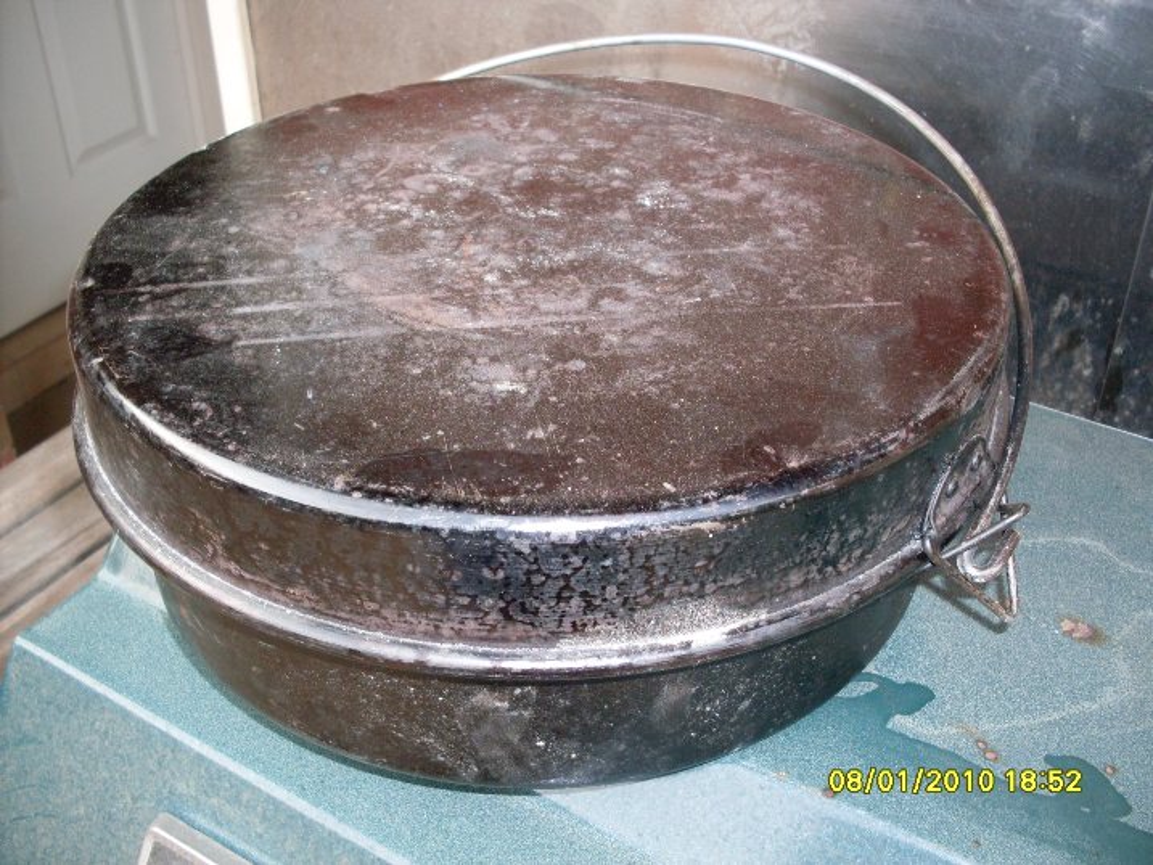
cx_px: 576
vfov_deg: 37.7
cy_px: 432
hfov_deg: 49.0
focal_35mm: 38
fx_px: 1266
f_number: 2.8
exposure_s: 1/45
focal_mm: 6.3
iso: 100
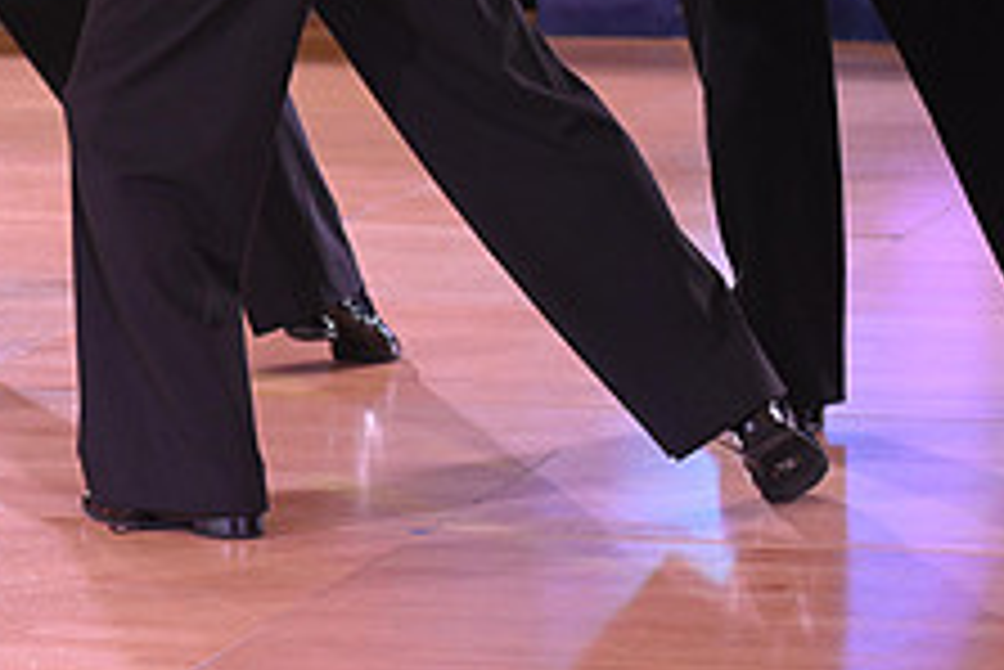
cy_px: -173
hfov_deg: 11.0
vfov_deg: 7.5
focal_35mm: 182
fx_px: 5079
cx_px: -275
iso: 1600
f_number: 4.5
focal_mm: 70
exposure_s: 1/250
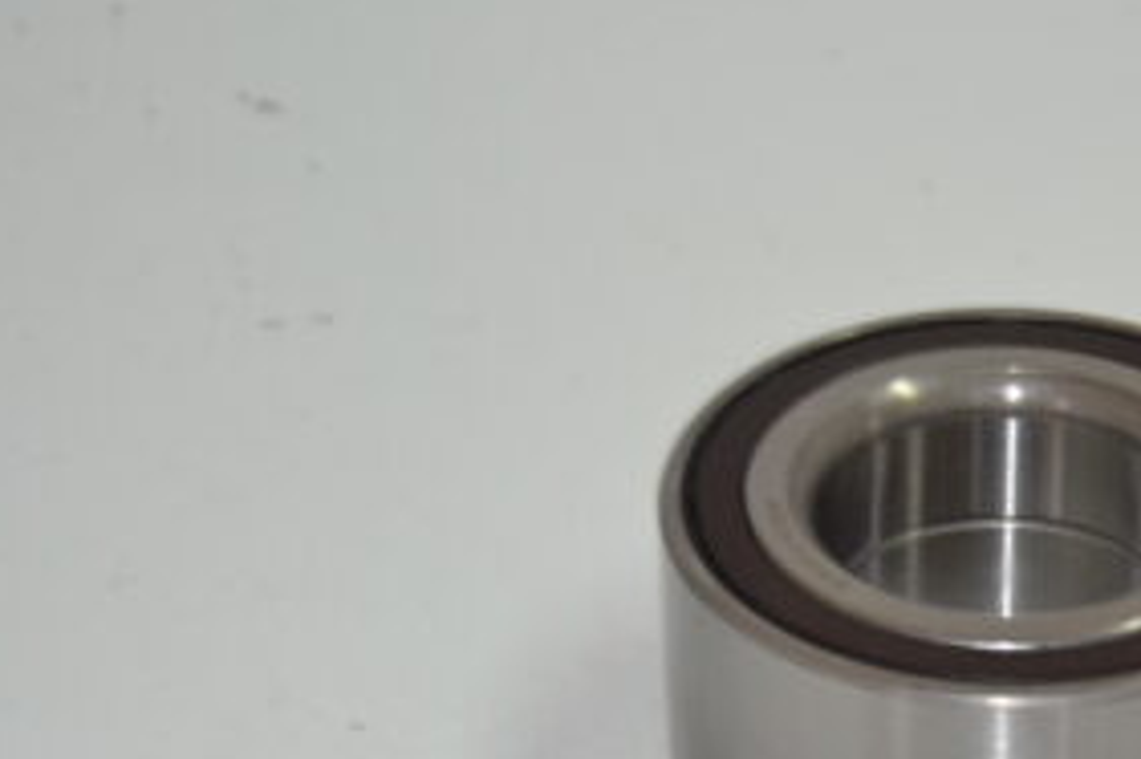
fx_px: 3326
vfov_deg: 13.0
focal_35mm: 105
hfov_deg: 19.2
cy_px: 589
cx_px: 964
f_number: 4.5
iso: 200
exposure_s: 1/20
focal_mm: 32
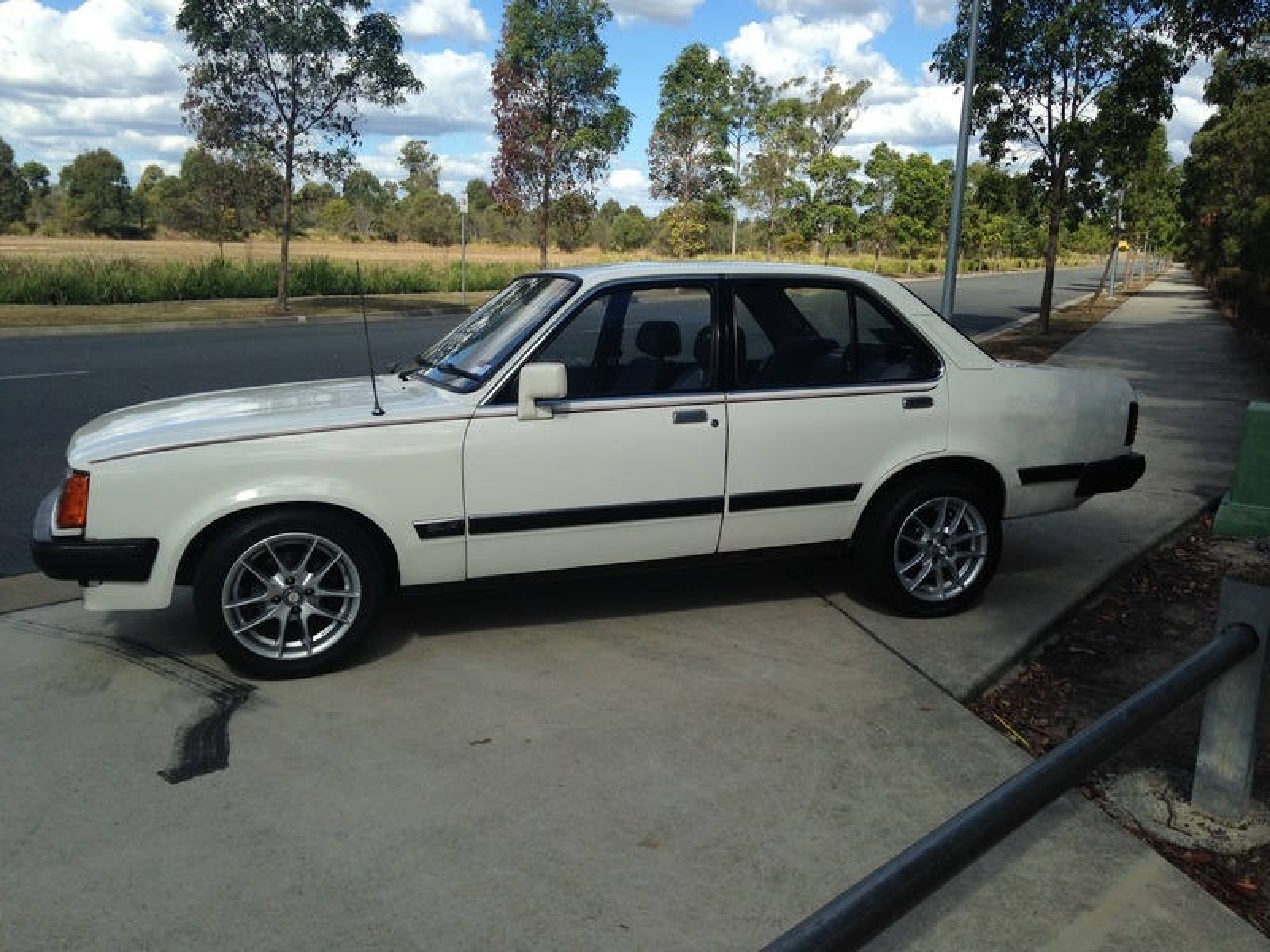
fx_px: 1211
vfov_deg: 42.9
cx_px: 635
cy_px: 476
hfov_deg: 55.4
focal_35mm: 33
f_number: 2.4
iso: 50
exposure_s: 1/1642
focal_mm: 4.12
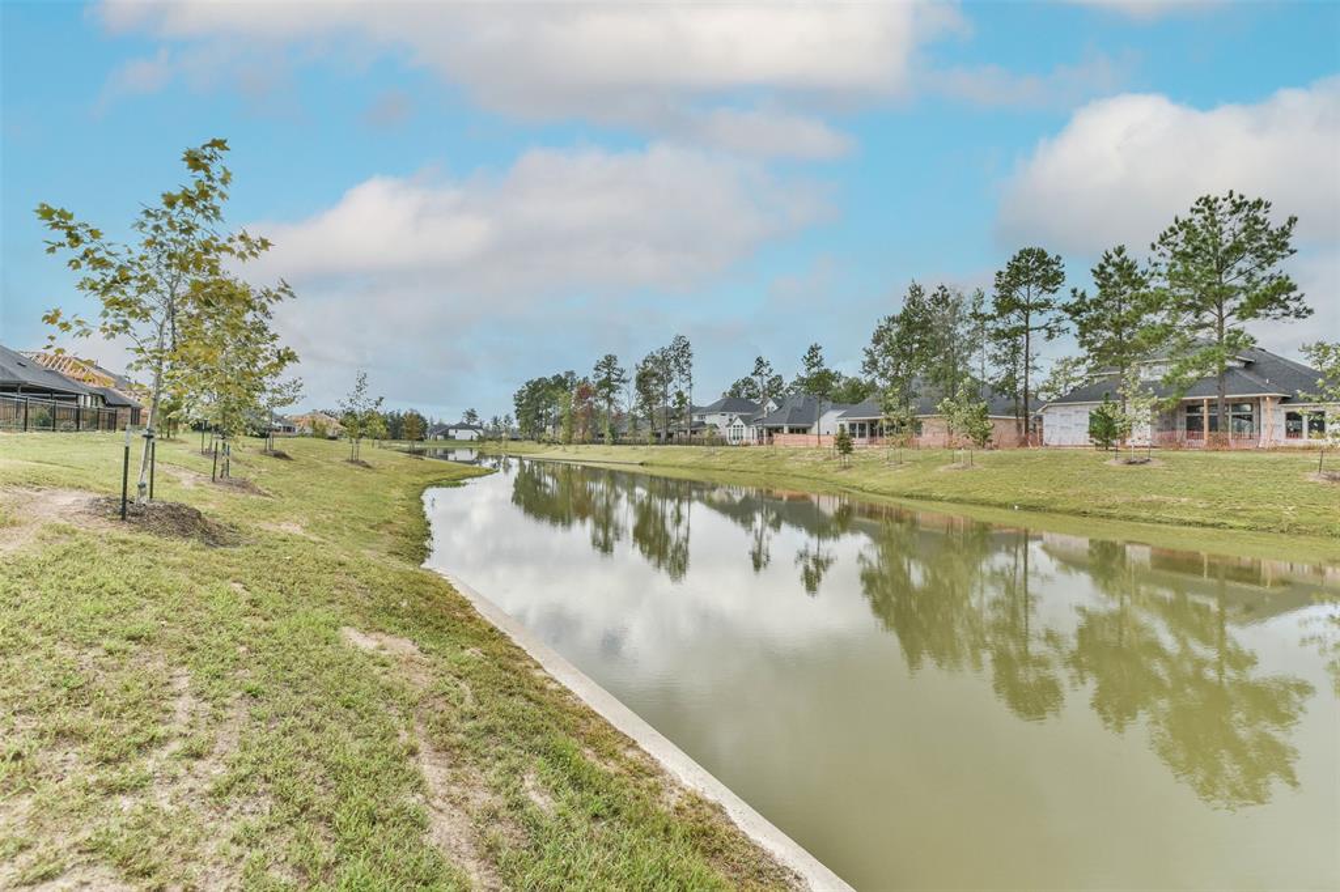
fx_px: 558
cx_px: 670
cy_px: 446
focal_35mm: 15
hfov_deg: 100.4
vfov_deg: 77.3
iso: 200
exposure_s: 1/400
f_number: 8
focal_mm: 10
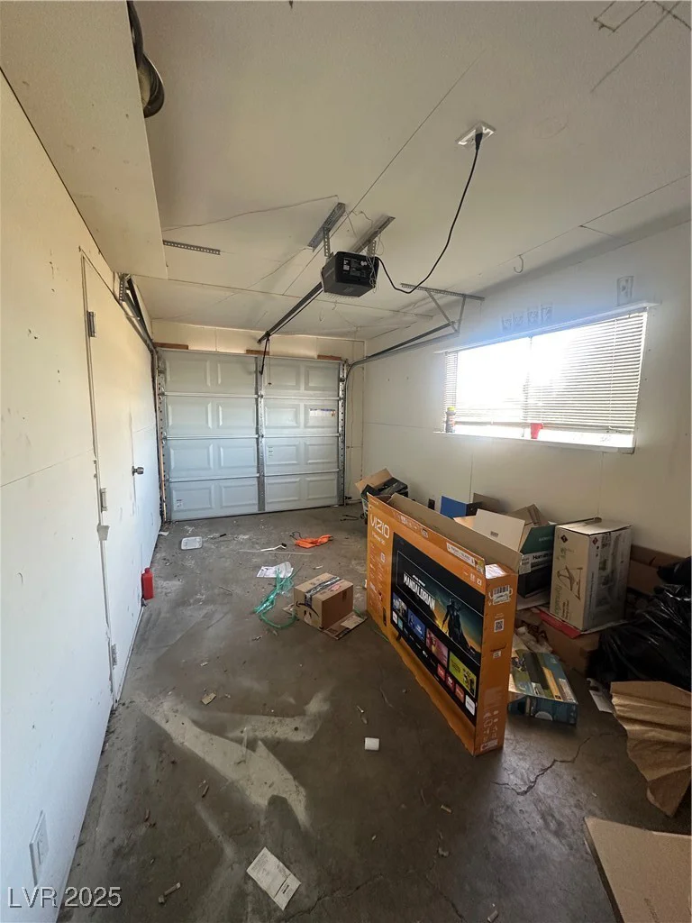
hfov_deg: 85.7
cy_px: 462
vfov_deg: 102.1
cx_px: 346
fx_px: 373
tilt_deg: -6.9
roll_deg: -1.0
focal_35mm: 14
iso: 320
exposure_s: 1/71
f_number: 2.2
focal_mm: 2.22
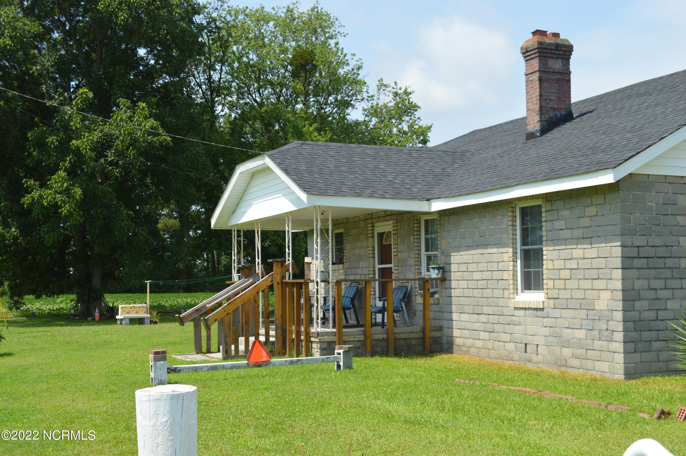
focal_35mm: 48
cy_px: 228
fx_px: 914
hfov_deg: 41.1
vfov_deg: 28.0
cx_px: 343
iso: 100
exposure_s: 1/250
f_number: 8
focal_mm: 32
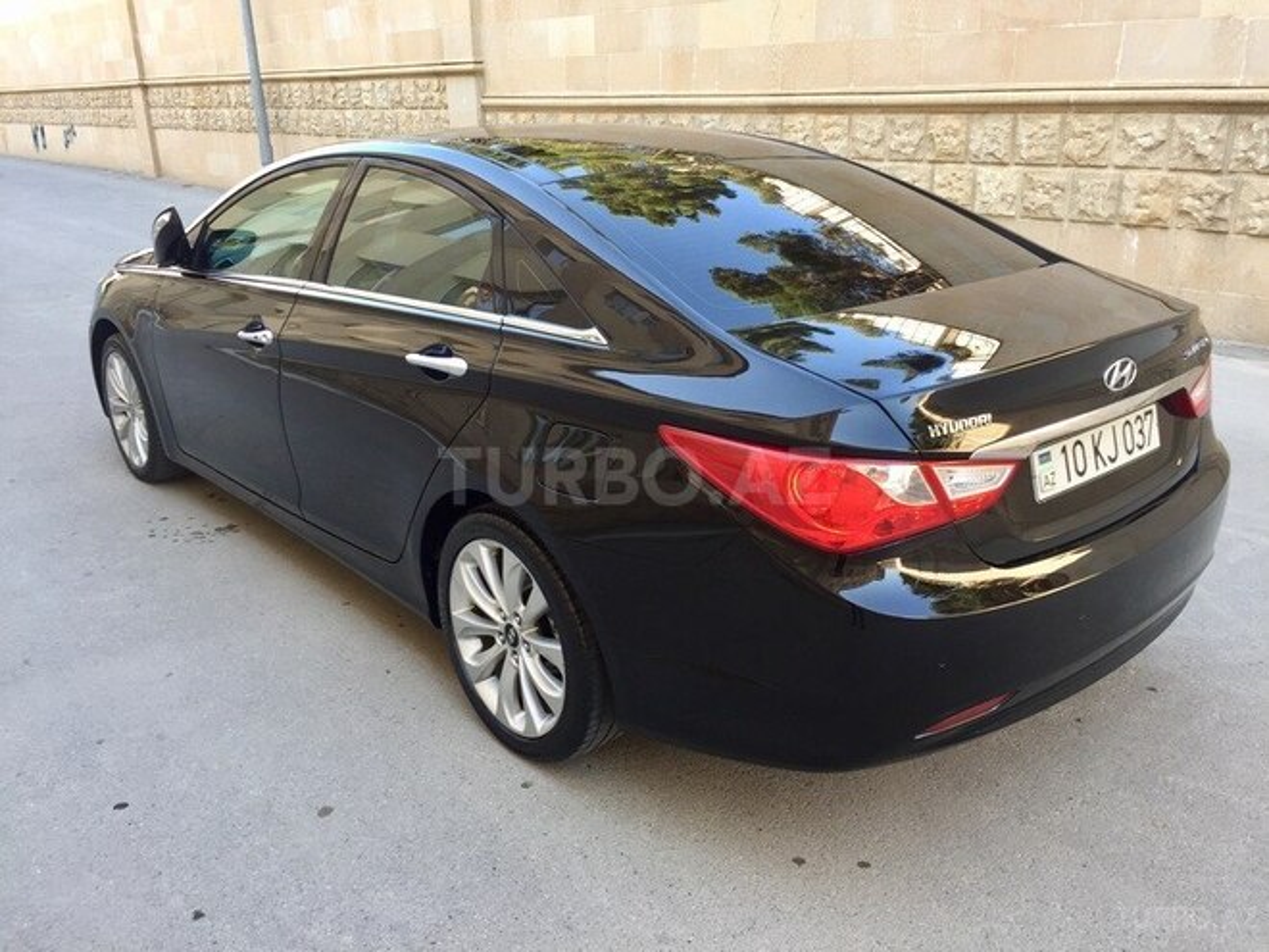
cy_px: 476
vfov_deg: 48.2
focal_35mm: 29
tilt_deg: -18.7
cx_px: 634
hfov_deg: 61.7
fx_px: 1063
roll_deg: -0.2
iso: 32
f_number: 2.2
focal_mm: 4.15
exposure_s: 1/100
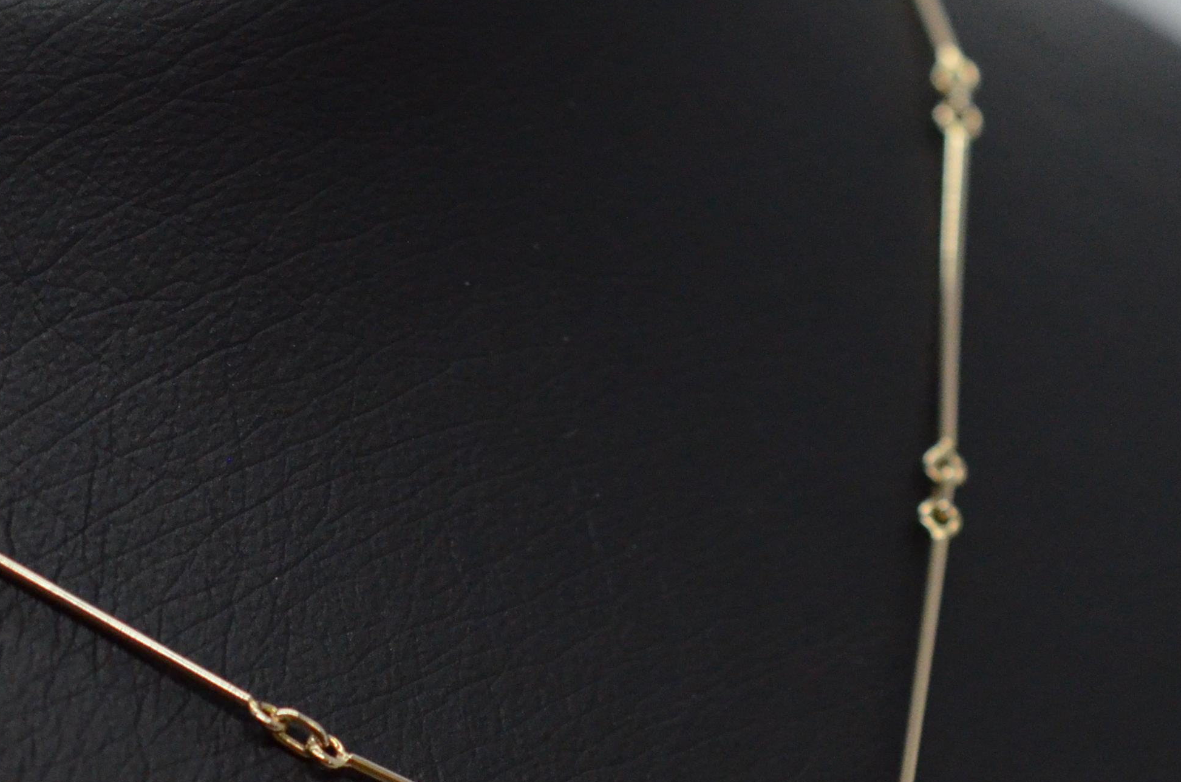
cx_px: 788
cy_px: 829
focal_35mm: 152
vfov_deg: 8.9
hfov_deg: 13.5
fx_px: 4976
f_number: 4.5
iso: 2000
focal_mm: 40
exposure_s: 1/2500
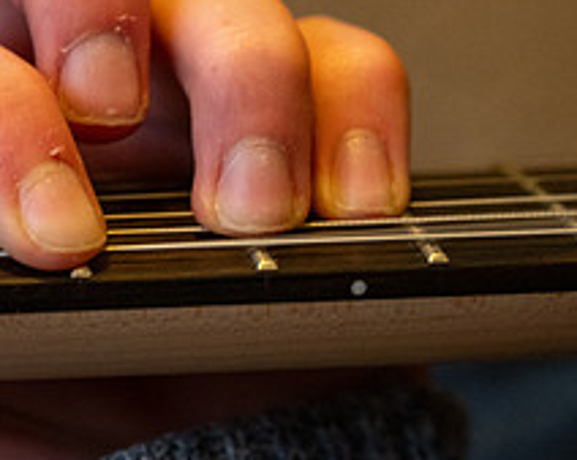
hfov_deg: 10.7
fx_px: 3070
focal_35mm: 180
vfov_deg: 8.6
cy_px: 163
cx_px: 65
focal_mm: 70
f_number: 4
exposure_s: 1/40
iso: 2500
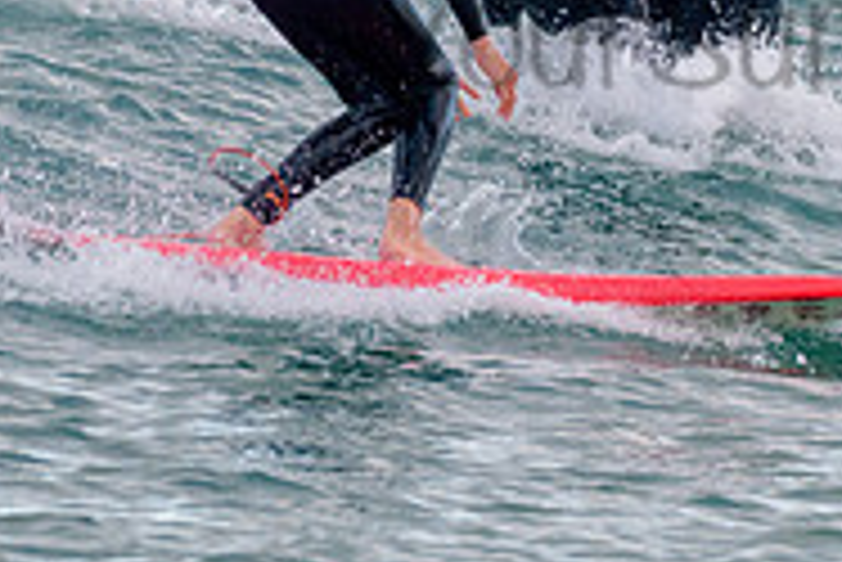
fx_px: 44495
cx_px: 838
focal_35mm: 1901
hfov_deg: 1.1
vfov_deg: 0.7
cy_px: 140
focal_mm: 500
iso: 1000
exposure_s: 1/1250
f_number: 5.6
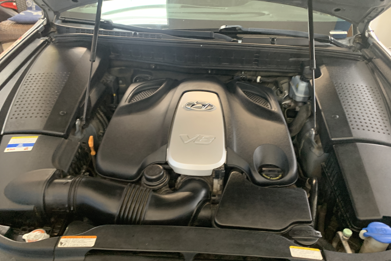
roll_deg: -0.5
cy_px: 134
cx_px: 198
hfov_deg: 65.5
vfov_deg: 46.4
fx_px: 304
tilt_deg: -35.2
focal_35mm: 28
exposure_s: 1/30
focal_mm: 4.25
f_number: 1.8
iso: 500
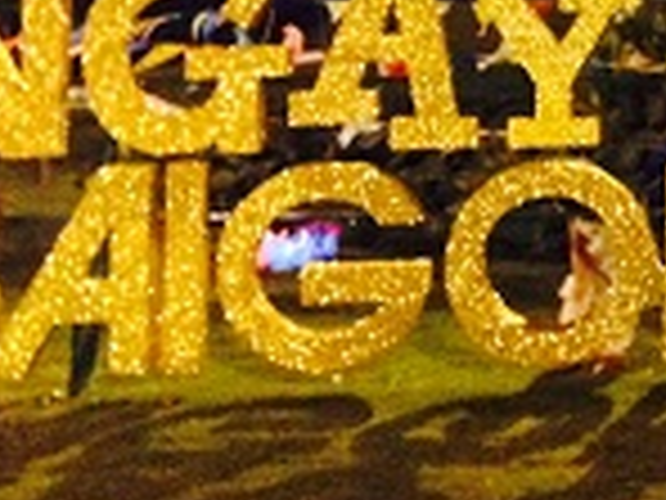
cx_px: 1051
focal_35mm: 128
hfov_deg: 14.2
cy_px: -128
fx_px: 2463
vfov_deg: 11.3
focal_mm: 4.12
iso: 800
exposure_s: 1/15
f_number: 2.4
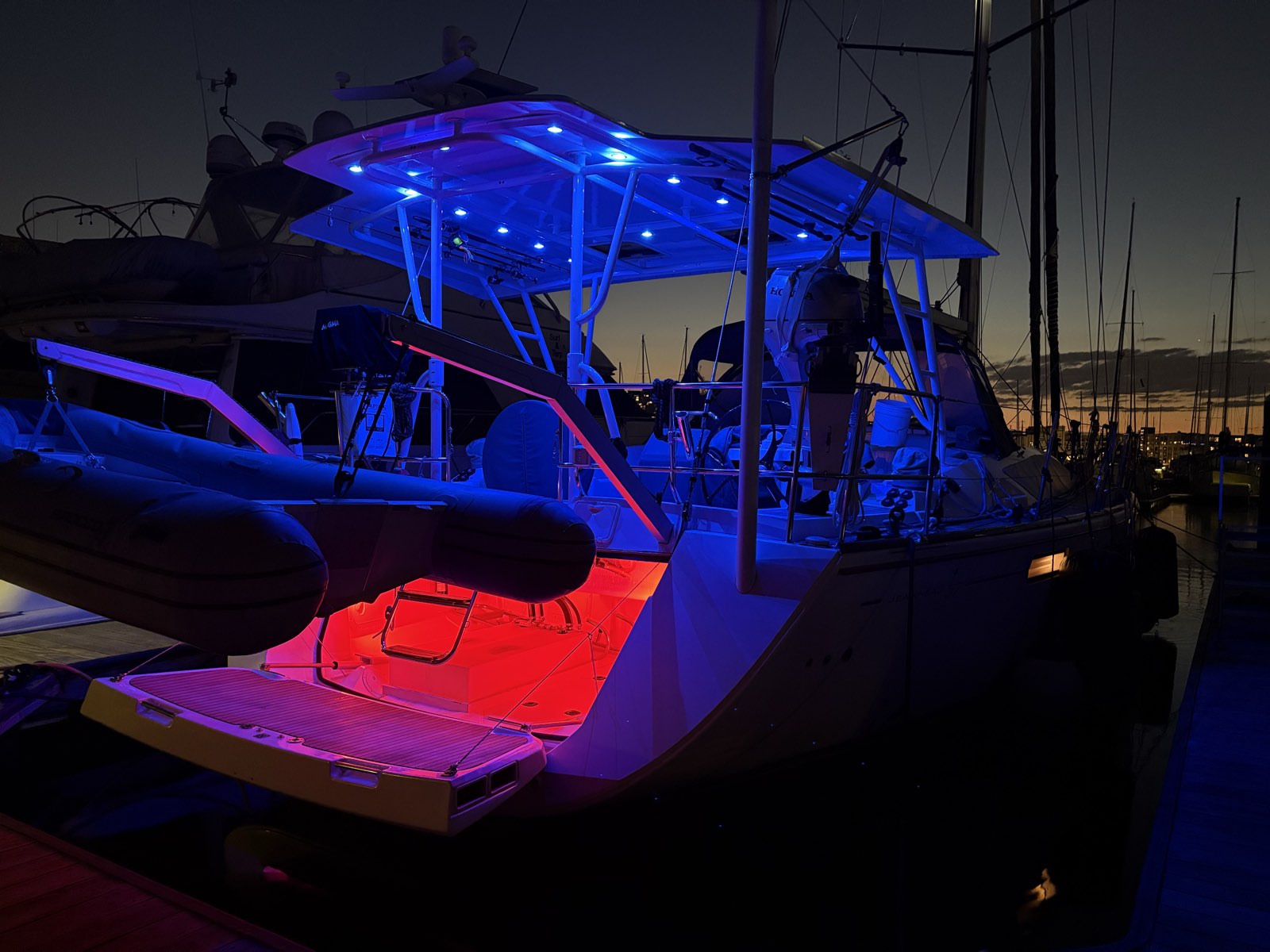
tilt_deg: -1.0
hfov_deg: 67.3
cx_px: 635
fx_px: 954
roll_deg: -1.0
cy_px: 476
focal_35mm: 26
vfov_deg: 53.1
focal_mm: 5.96
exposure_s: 1/28
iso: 1000
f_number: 1.6
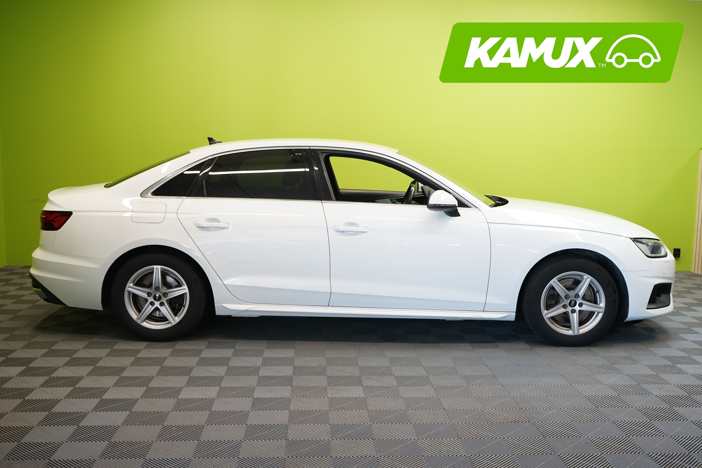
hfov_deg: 50.7
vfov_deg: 35.1
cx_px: 351
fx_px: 741
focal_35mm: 38
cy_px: 234
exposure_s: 1/30
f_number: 6.3
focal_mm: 38
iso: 1250
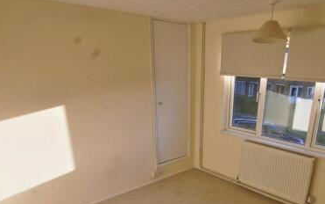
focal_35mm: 27
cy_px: 160
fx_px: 239
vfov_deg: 44.1
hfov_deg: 67.5
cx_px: 199
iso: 200
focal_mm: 10
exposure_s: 1/200
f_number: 7.1
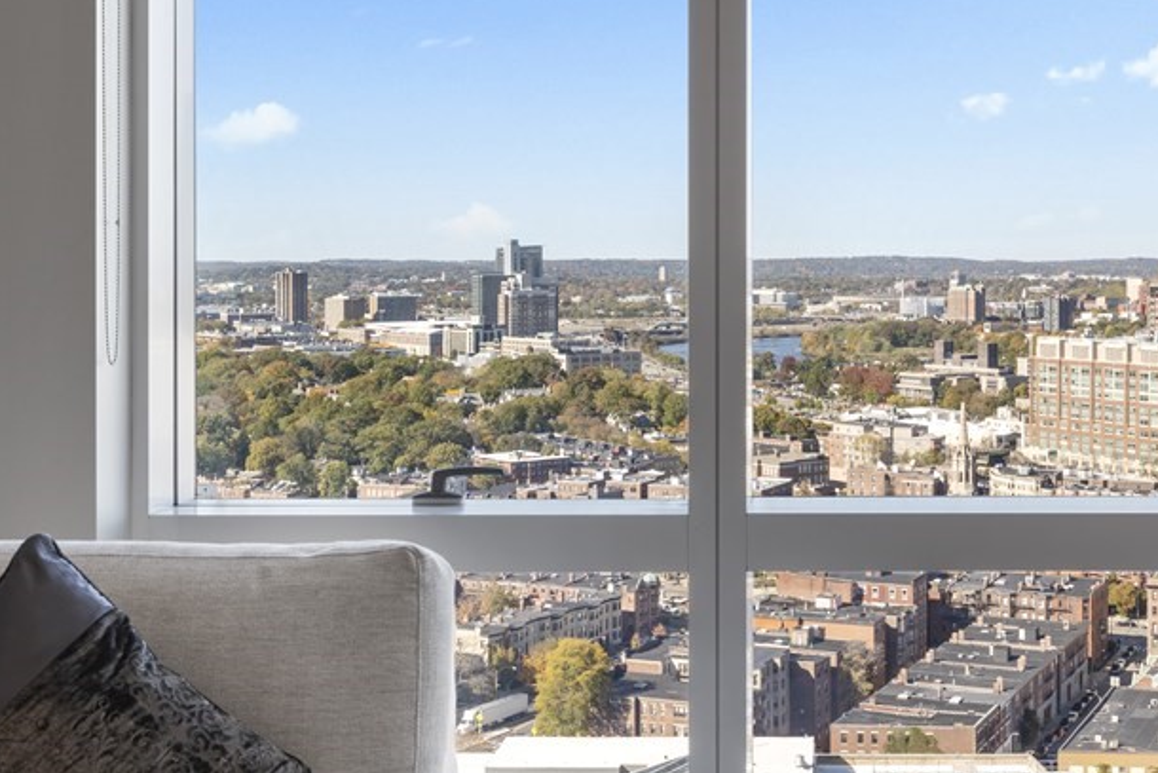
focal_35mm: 52
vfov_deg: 25.9
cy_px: 301
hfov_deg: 37.6
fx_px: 1673
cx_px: 801
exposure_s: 1/6
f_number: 11
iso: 320
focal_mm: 31
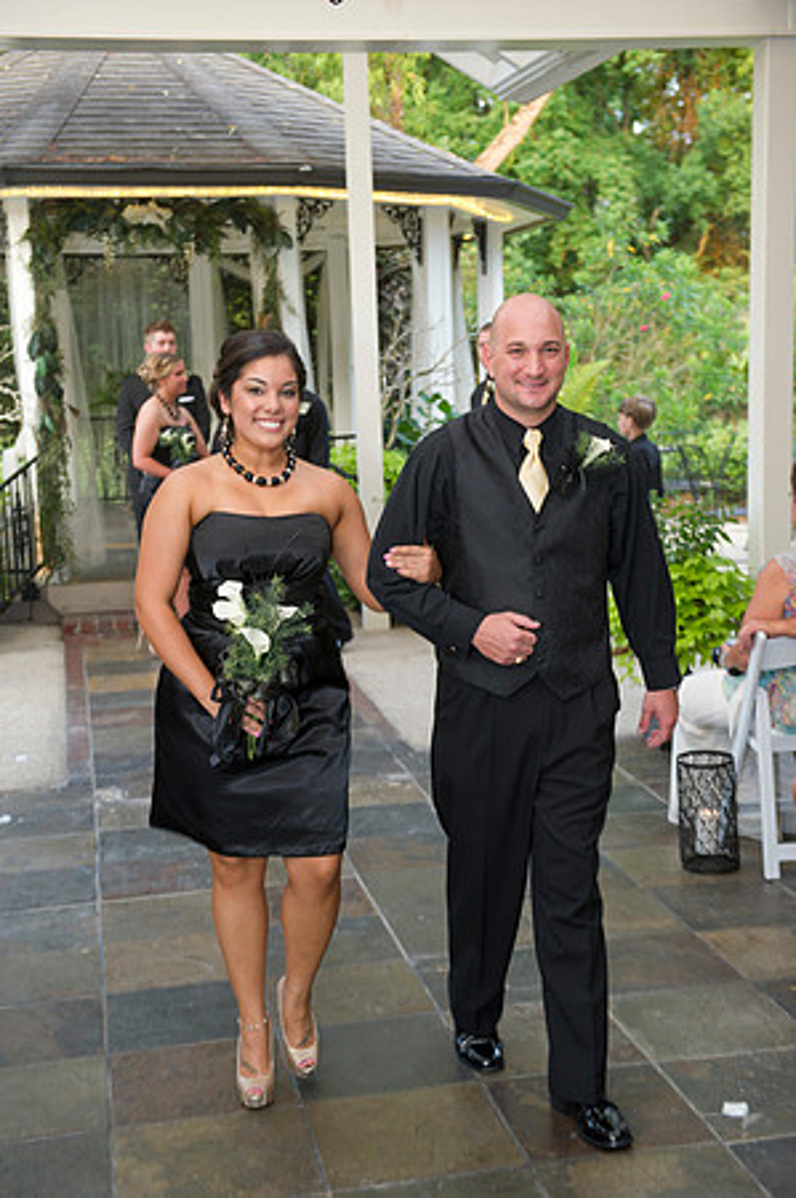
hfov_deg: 24.6
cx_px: 398
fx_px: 1828
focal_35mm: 55
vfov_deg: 36.3
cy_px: 599
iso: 800
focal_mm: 55
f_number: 4
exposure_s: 1/125
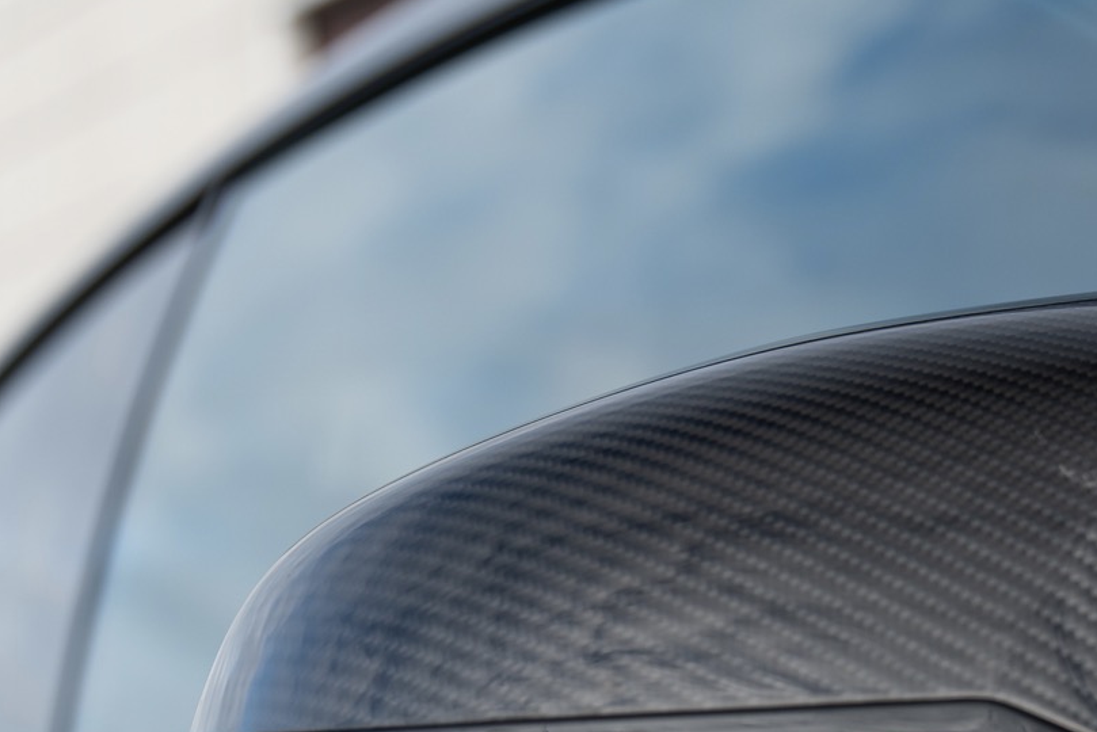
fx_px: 3262
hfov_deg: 18.8
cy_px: 619
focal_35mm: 107
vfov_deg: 12.7
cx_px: 976
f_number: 2.8
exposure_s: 1/400
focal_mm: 36
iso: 100
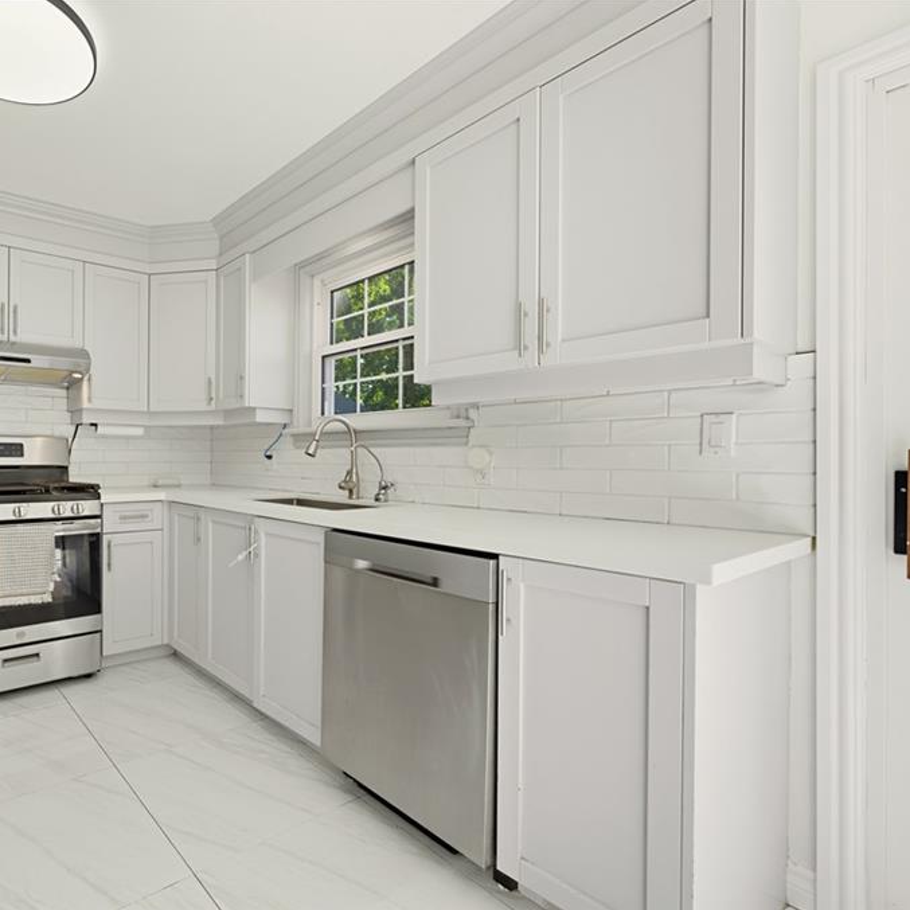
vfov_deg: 78.0
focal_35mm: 19
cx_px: 247
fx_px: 562
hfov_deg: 73.4
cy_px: 456
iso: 400
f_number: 8
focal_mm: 14.7
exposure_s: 1/30
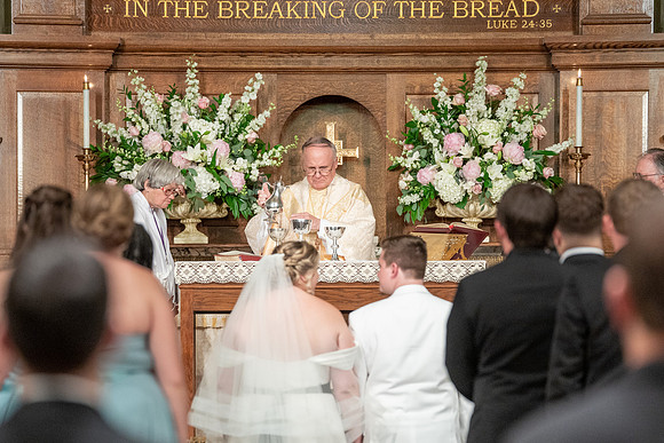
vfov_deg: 6.1
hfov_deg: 9.2
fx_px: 4146
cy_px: 242
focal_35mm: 225
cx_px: 322
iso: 2000
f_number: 2.8
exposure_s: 1/160
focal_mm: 191
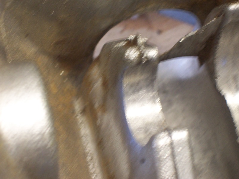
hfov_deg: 17.7
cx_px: 120
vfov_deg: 13.3
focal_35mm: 111
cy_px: 90
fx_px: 766
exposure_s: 1/10
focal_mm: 16.8
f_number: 4.8
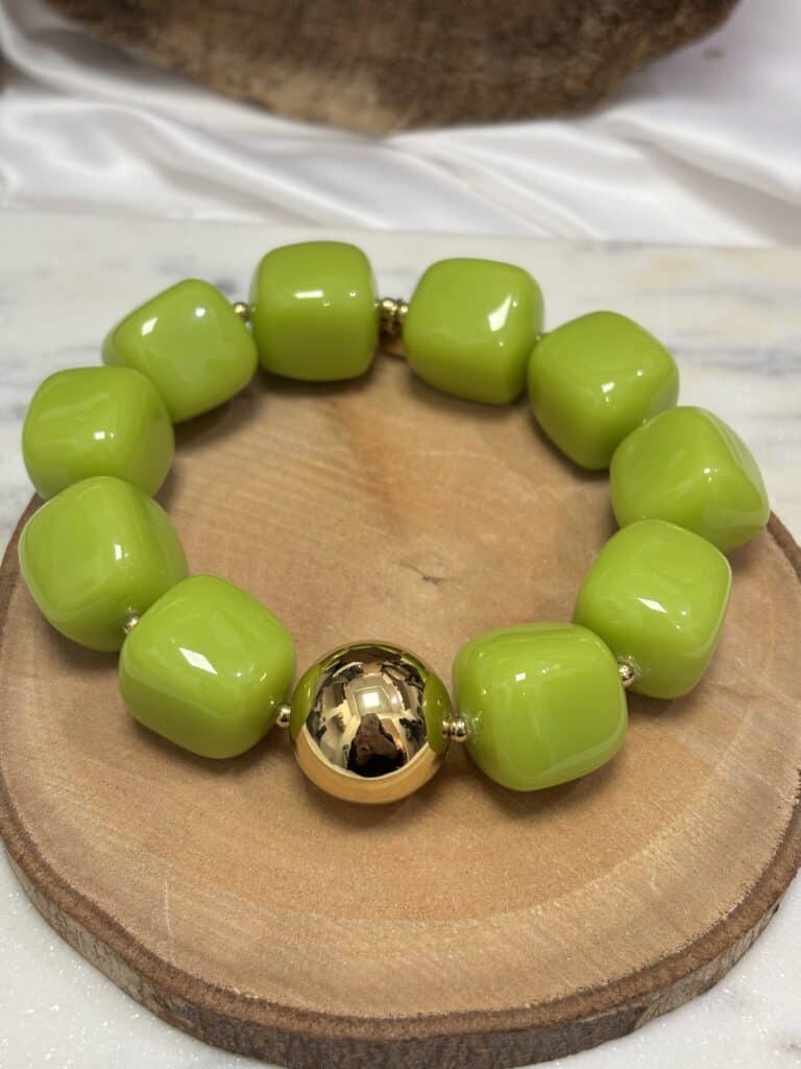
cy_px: 534
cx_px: 400
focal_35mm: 52
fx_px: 1604
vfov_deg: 36.8
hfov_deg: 28.0
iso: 50
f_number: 1.6
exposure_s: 1/50
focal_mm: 5.96
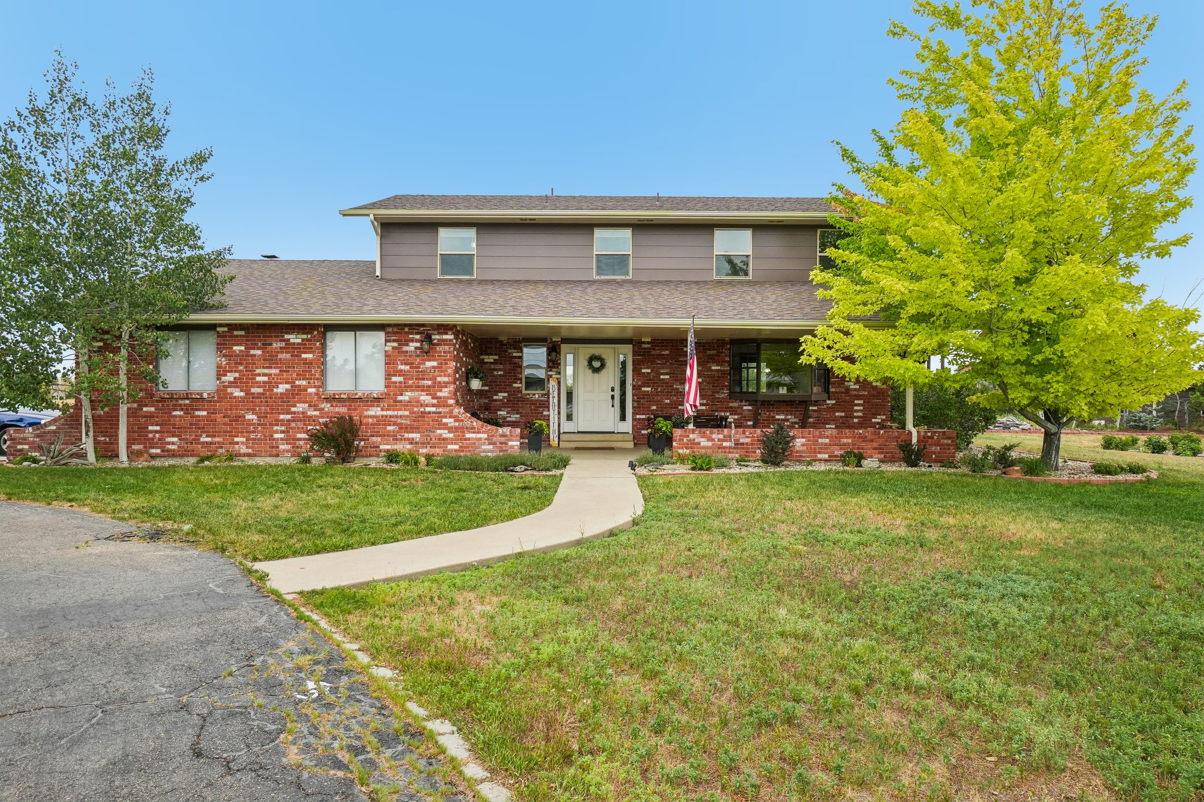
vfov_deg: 56.1
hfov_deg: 77.3
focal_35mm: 22
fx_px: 752
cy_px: 401
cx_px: 602
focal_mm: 15
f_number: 8
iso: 320
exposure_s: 1/200
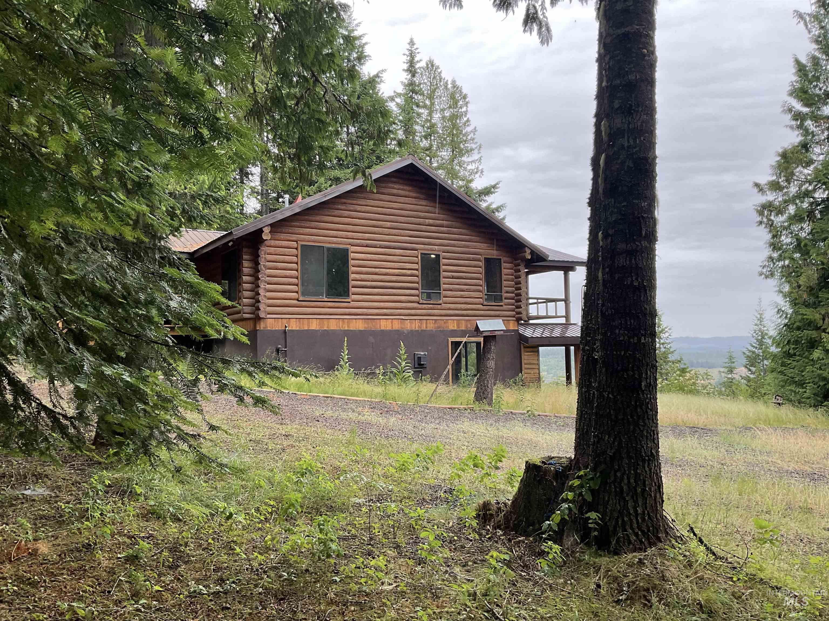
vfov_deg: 48.2
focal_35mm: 29
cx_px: 414
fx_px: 695
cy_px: 310
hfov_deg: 61.7
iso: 16
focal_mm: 3
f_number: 1.8
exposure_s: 1/175
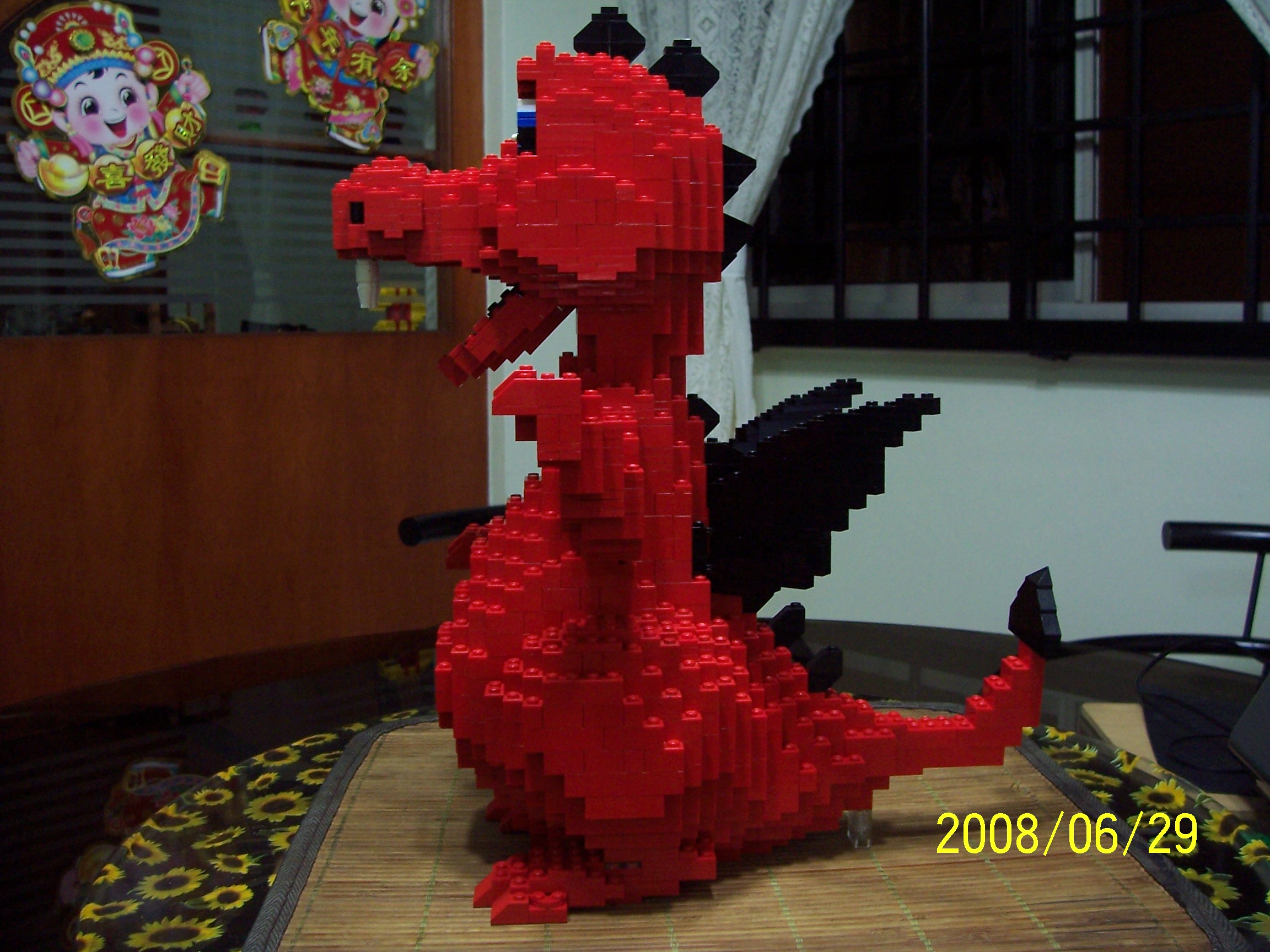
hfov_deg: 54.0
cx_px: 635
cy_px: 476
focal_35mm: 34
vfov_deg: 41.8
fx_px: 1247
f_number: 2.7
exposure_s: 1/8
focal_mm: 5.6
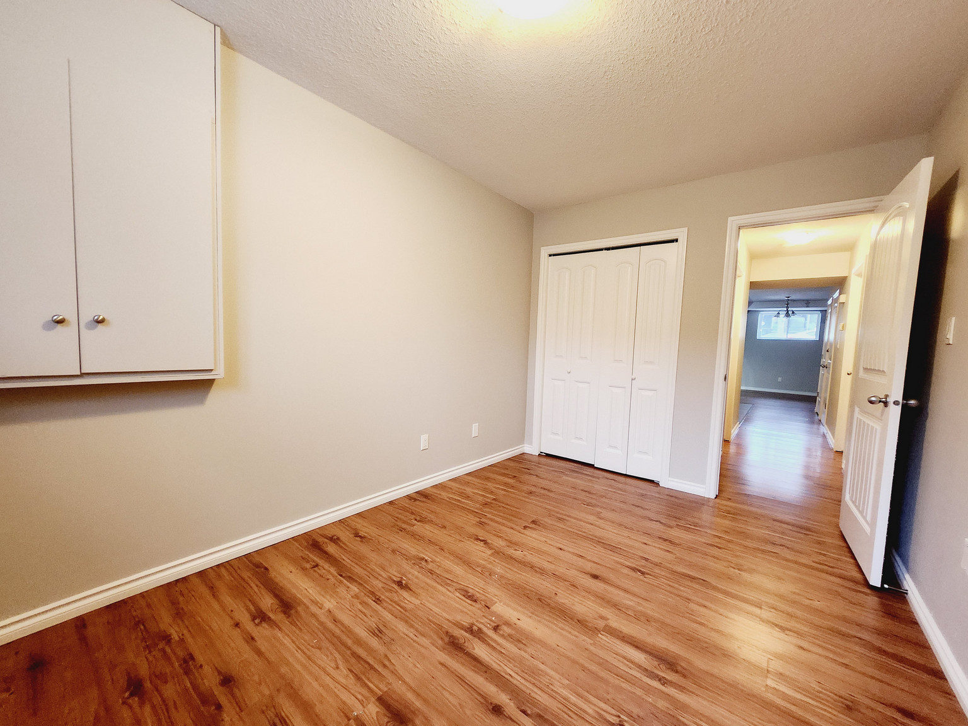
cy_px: 363
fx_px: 364
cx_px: 484
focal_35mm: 13
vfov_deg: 89.9
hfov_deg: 106.2
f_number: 2.2
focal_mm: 1.74
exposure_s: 1/40
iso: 320
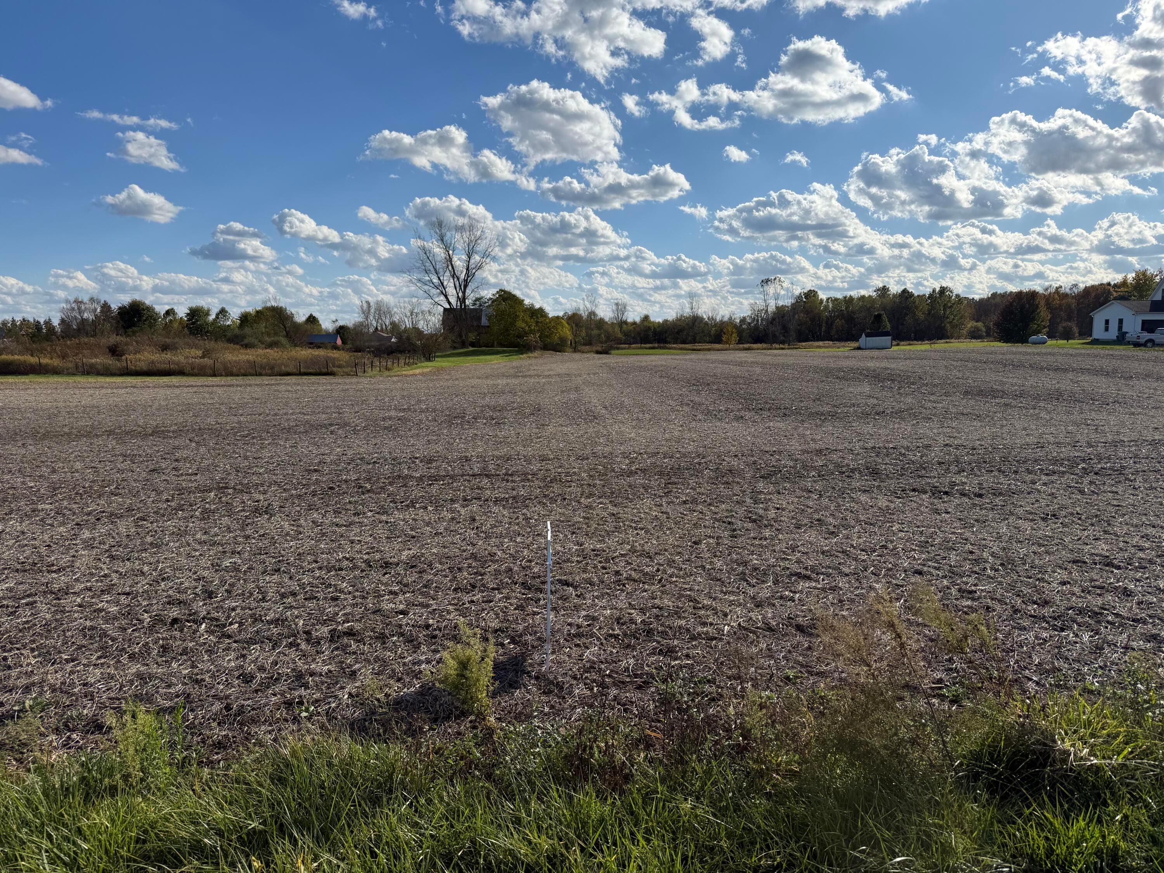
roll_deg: -0.4
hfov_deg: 71.6
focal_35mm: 24
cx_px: 582
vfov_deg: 56.8
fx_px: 807
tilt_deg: -6.9
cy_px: 436
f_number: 1.78
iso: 80
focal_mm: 6.76
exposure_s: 1/8130
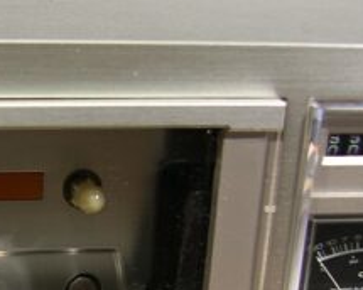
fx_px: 1171
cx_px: -54
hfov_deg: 17.0
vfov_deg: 13.8
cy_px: 325
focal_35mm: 109
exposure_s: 1/40
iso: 50
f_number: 2.5
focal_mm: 10.3
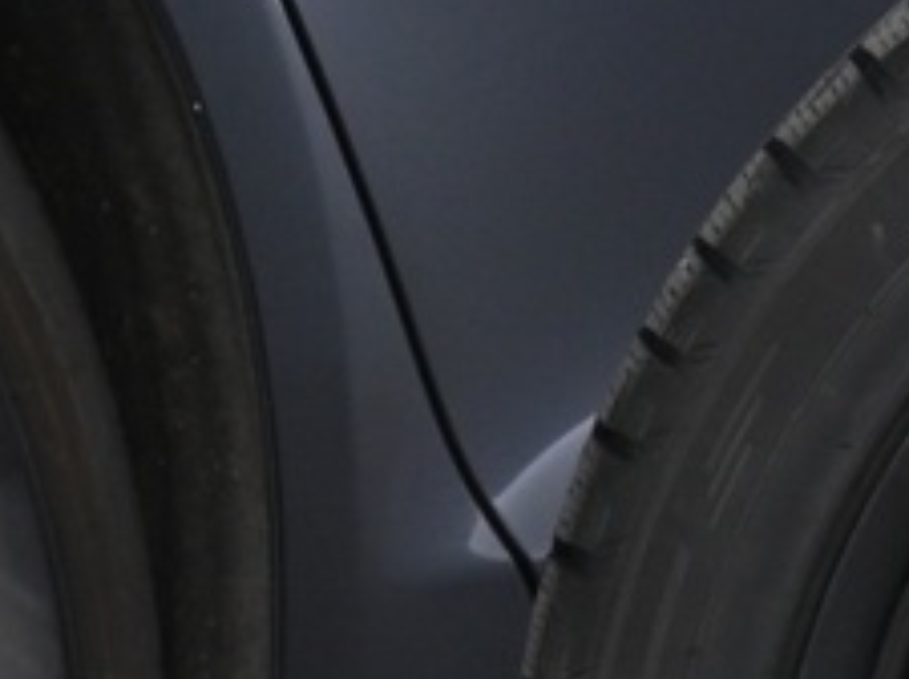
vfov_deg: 5.6
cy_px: 837
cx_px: 485
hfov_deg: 7.5
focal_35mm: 264
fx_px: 6921
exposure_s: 1/80
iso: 2000
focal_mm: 38
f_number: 4
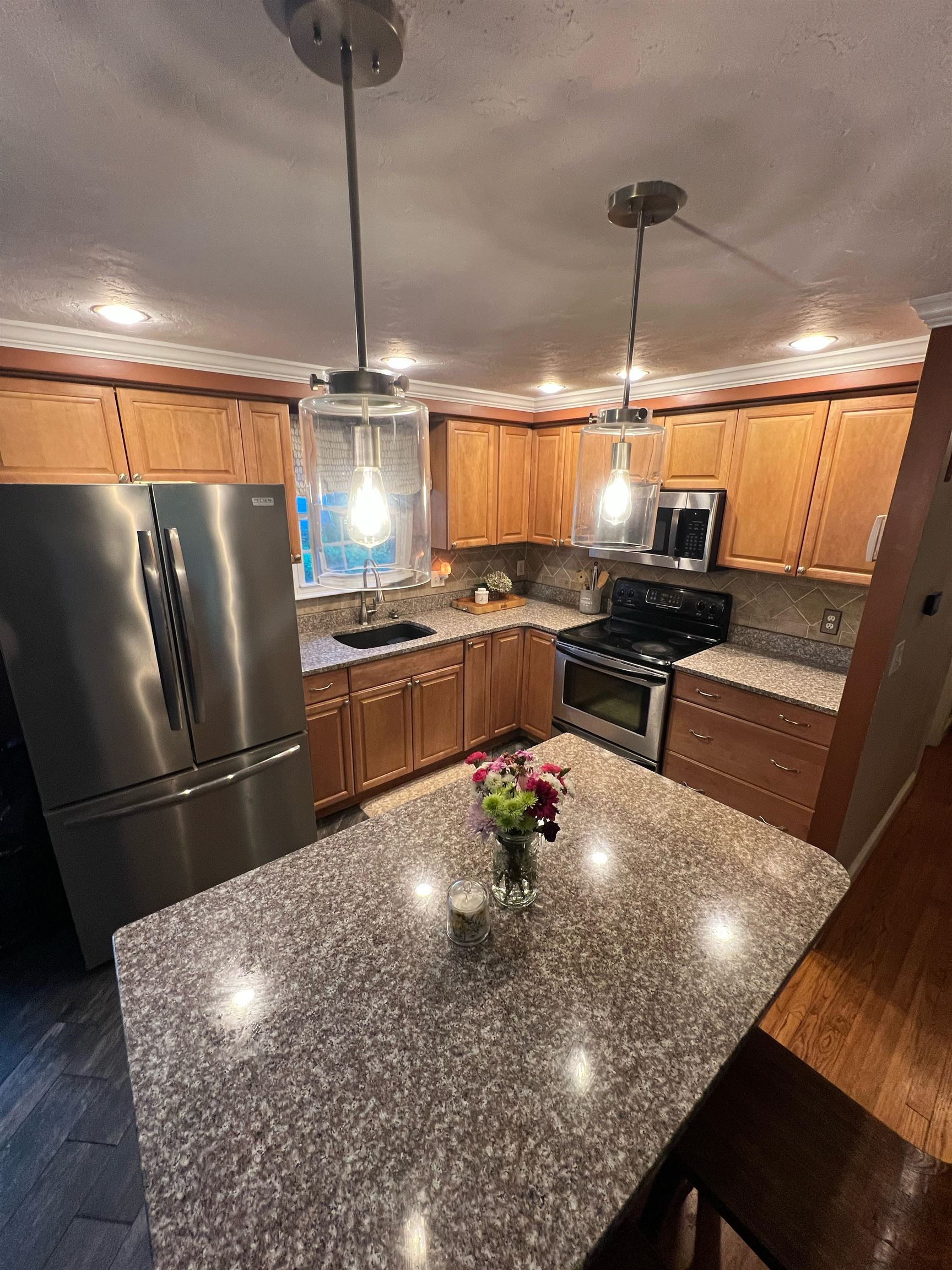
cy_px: 635
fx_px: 477
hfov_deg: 89.9
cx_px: 476
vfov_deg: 106.2
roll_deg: +0.2
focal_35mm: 13
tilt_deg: -15.5
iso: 200
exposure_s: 1/60
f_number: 1.8
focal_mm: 1.57
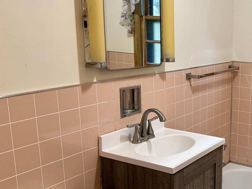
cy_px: 109
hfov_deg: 38.3
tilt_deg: -11.4
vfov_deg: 30.8
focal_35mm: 47
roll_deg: -0.5
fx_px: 342
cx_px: 216
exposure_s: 1/120
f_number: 1.78
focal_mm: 6.76
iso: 200
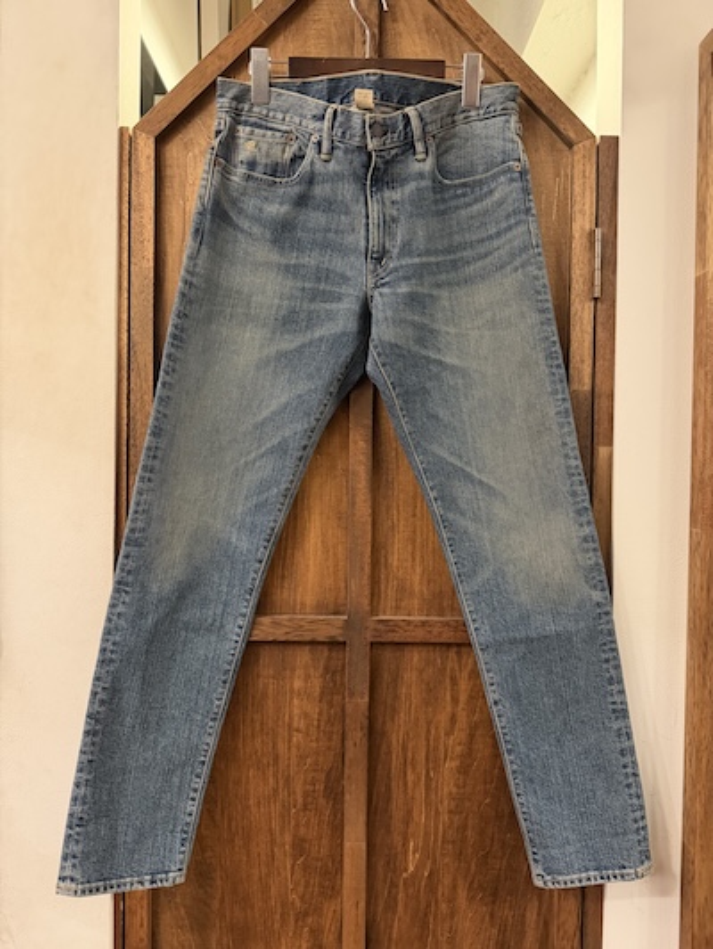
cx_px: 356
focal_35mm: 24
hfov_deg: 56.8
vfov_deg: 71.6
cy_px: 474
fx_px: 659
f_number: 1.78
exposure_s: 1/40
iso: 1000
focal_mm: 6.76
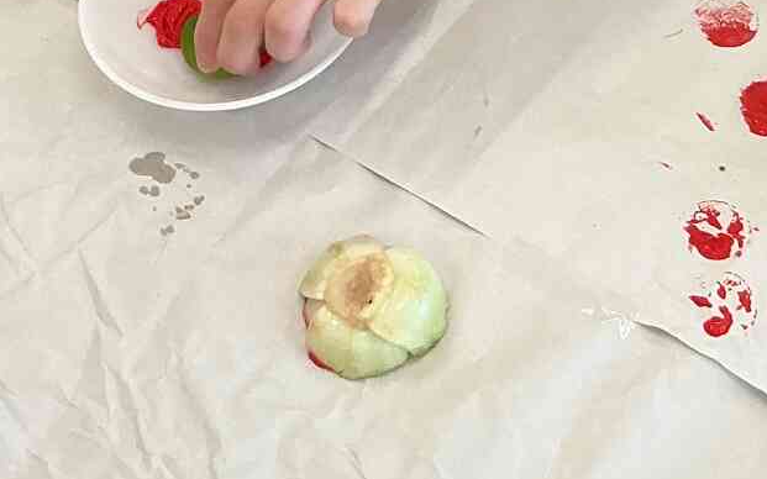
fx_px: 2069
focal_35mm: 99
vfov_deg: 12.0
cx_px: 621
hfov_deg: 20.7
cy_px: -414
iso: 50
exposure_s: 1/120
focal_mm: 3
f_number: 1.8
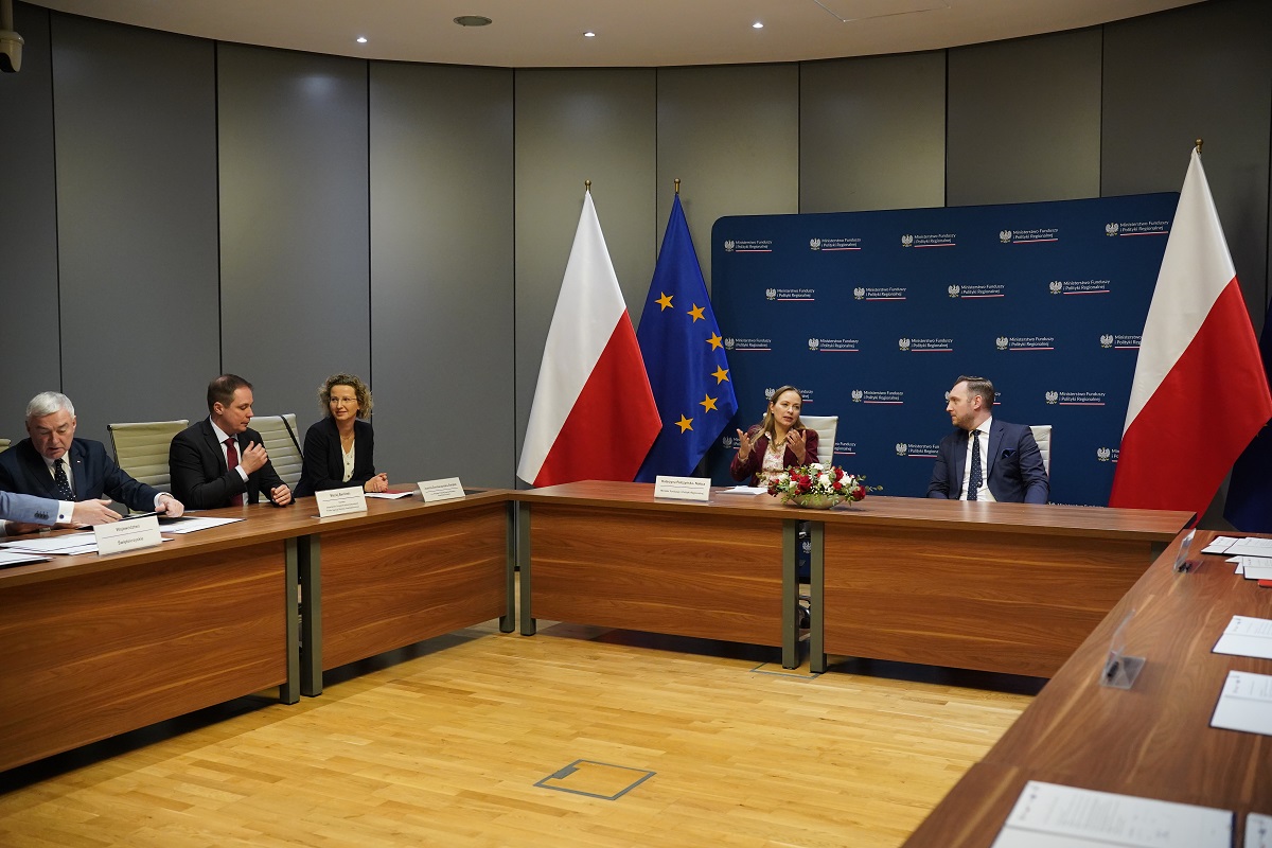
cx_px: 636
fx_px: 1237
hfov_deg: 54.4
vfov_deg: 37.9
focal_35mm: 35
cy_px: 424
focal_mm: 35
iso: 3200
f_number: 2.8
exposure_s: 1/160
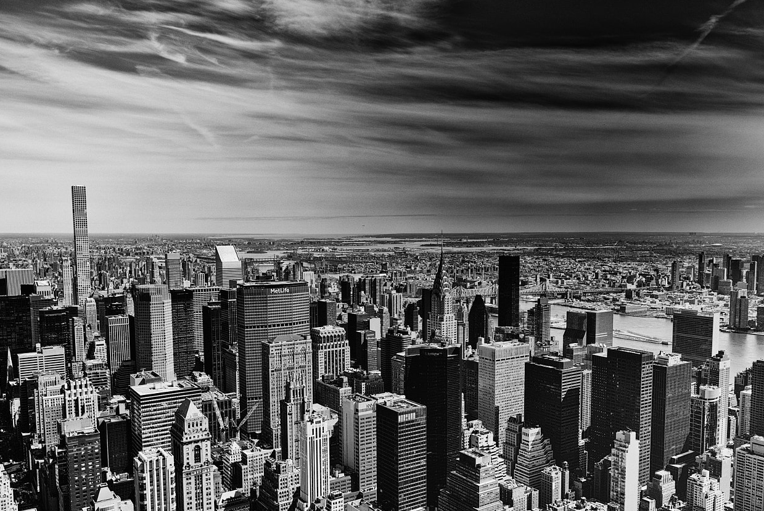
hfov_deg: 60.2
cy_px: 289
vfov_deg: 42.3
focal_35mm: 31
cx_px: 392
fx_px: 658
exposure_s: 1/1000
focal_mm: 24
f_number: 4
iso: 64
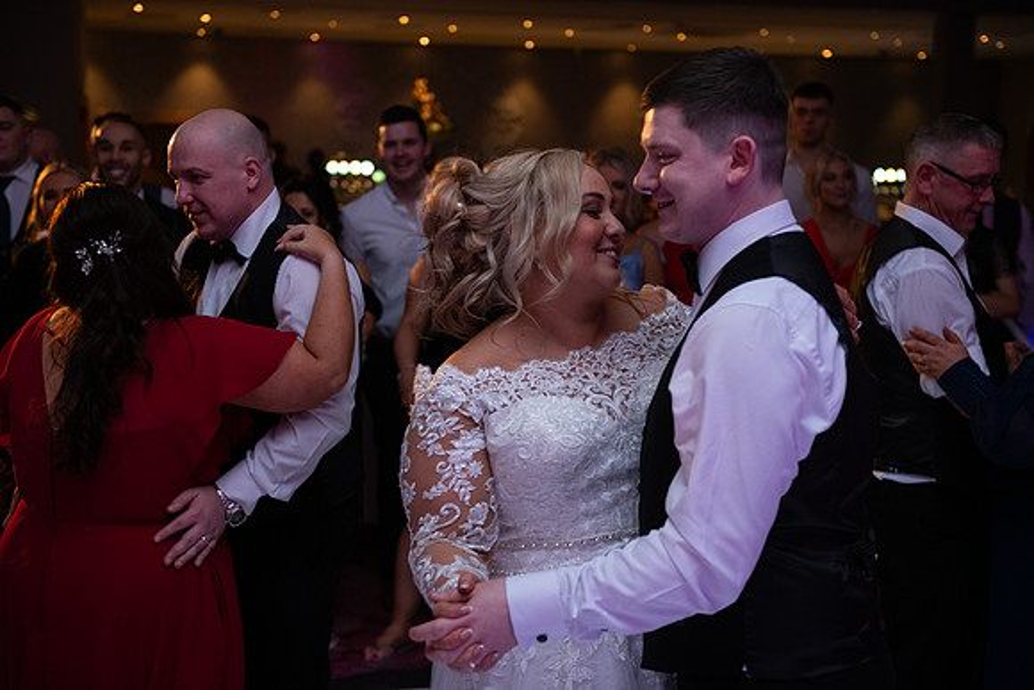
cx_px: 517
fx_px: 1494
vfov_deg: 26.0
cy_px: 345
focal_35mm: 52
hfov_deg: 38.2
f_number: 3.5
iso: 1250
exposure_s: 1/160
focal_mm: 52
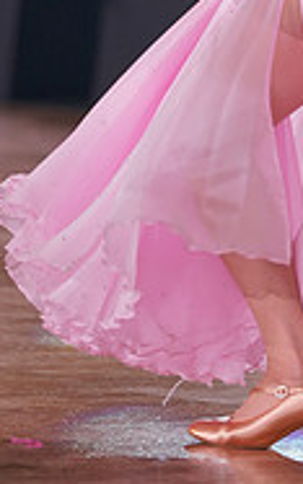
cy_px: -168
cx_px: 351
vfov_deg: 4.1
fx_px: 6746
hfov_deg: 2.6
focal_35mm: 511
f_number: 2.8
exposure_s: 1/400
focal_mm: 162
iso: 1000
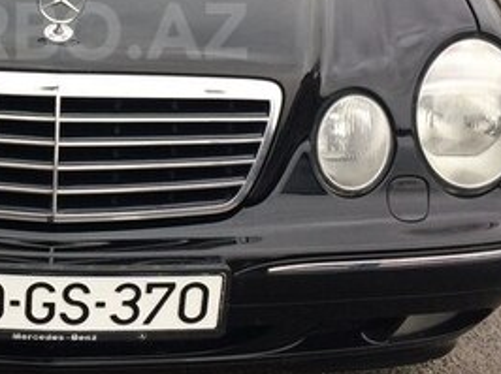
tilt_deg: -22.3
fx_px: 1041
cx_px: 55
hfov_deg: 26.2
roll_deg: -1.1
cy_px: 31
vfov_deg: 20.0
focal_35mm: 72
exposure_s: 1/100
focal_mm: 4.15
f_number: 2.2
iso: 40
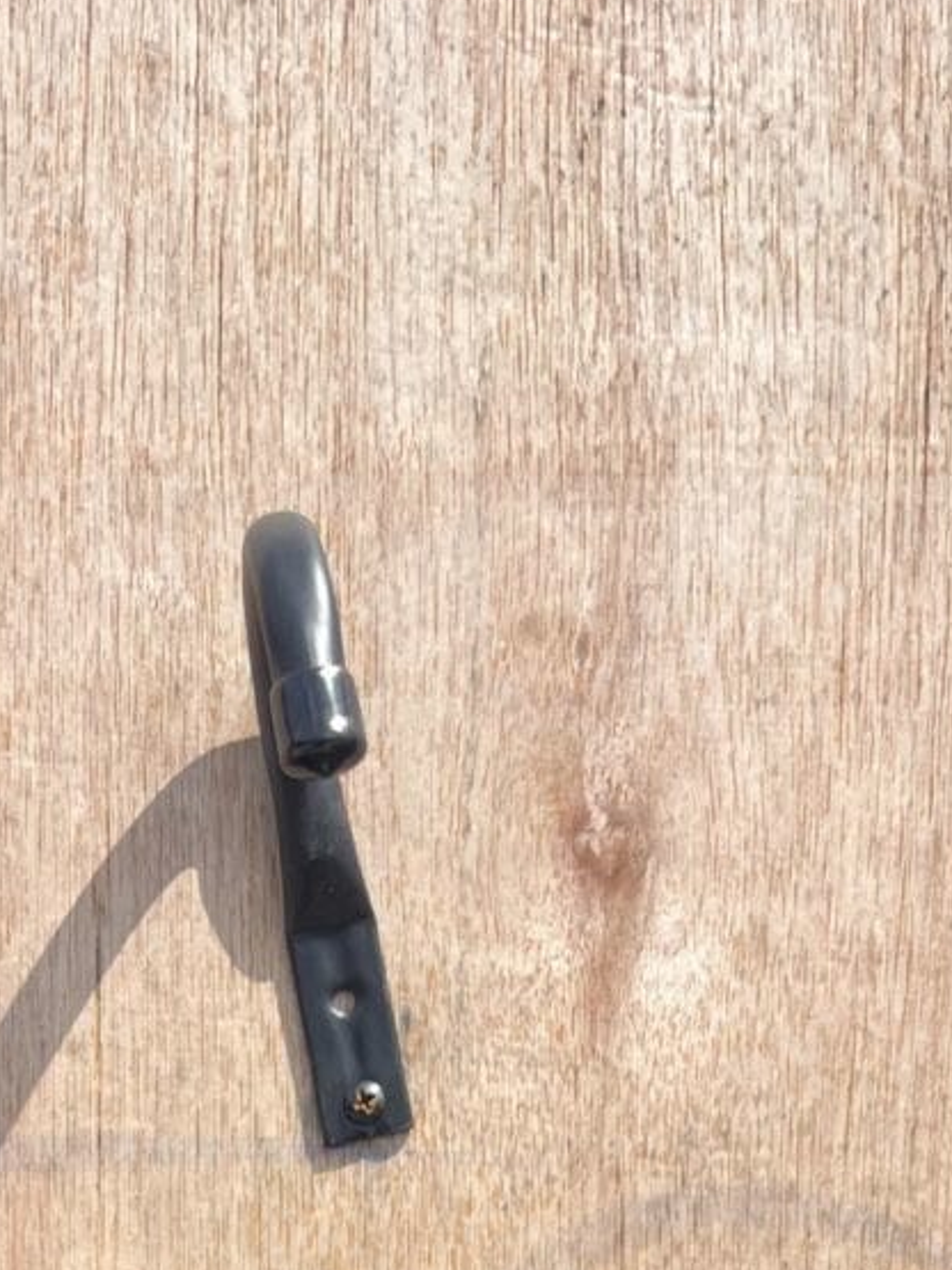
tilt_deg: -14.2
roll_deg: -1.2
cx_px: 172
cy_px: 2233
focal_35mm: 96
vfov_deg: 17.1
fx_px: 3522
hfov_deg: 15.3
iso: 50
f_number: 1.6
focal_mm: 5.1
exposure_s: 1/1923
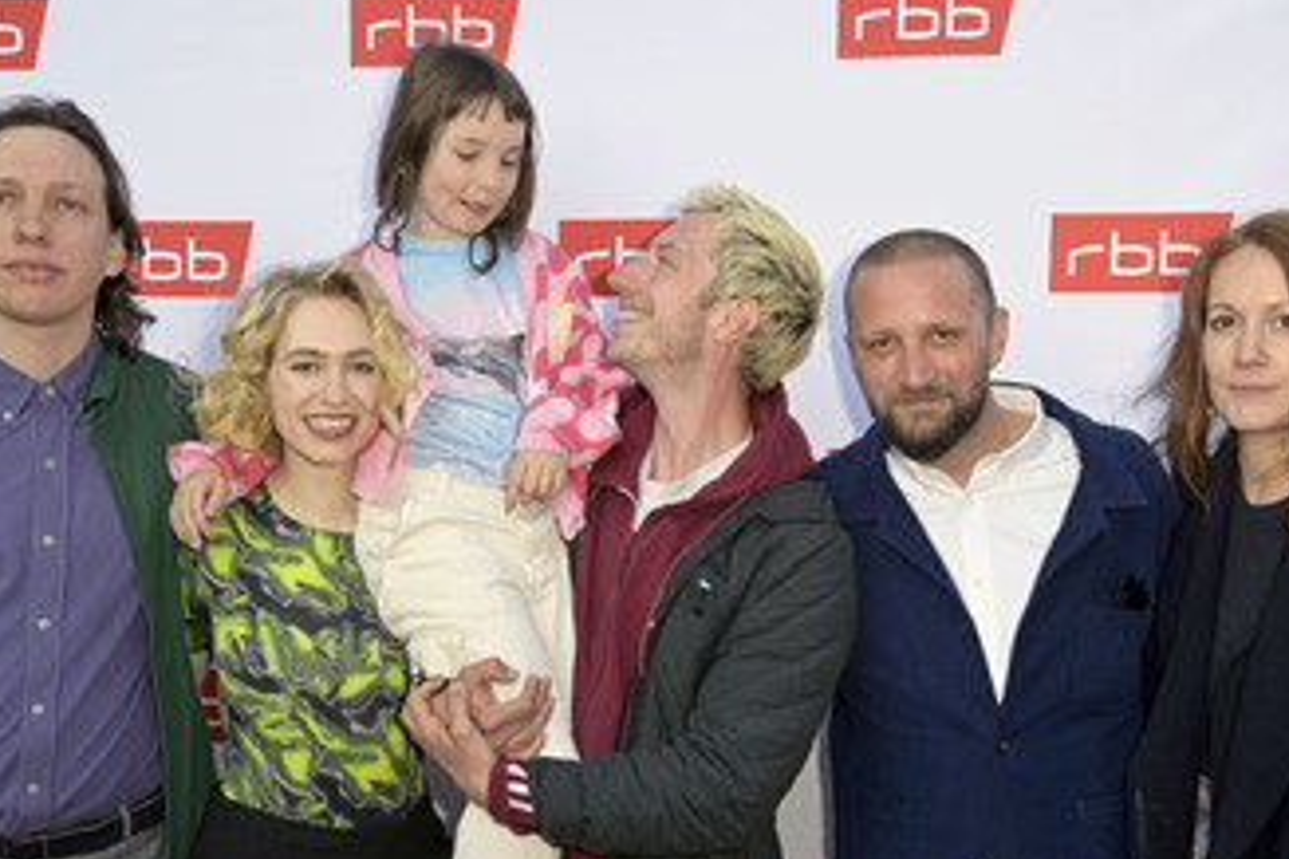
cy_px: 560
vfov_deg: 33.2
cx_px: 621
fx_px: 1432
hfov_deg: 48.4
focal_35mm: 40
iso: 640
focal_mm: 29
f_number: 5.6
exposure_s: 1/250
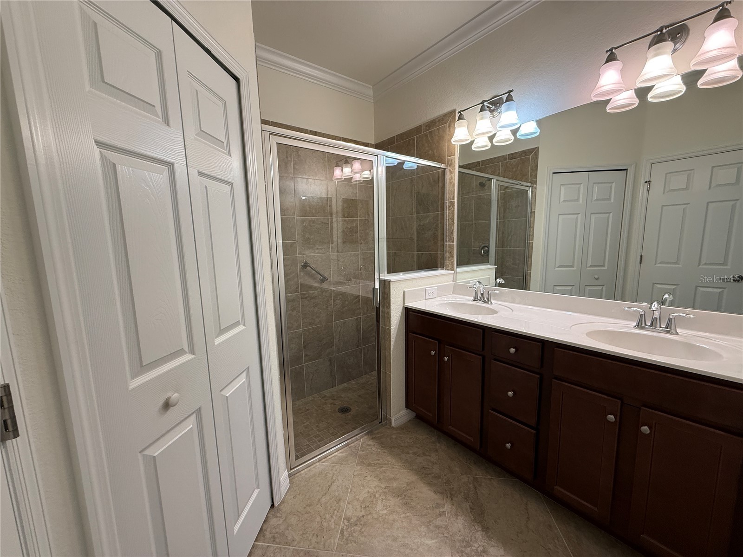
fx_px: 300
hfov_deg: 102.1
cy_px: 278
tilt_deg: -6.8
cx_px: 372
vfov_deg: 85.7
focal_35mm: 14
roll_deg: +2.0
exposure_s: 1/120
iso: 160
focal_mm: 2.22
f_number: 2.2
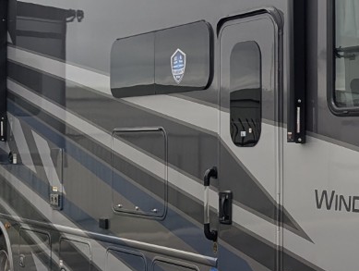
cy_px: 116
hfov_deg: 21.2
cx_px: 430
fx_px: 893
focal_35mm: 86
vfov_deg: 17.2
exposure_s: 1/590
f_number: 1.85
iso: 46
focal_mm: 6.81
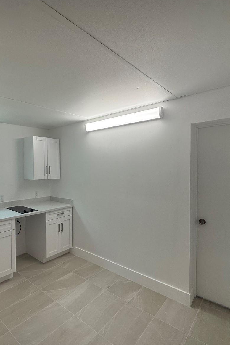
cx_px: 61
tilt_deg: -1.7
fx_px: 192
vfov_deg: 84.0
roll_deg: +0.7
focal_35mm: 20
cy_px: 174
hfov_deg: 59.1
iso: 64
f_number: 2.2
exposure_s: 1/184
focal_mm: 2.22
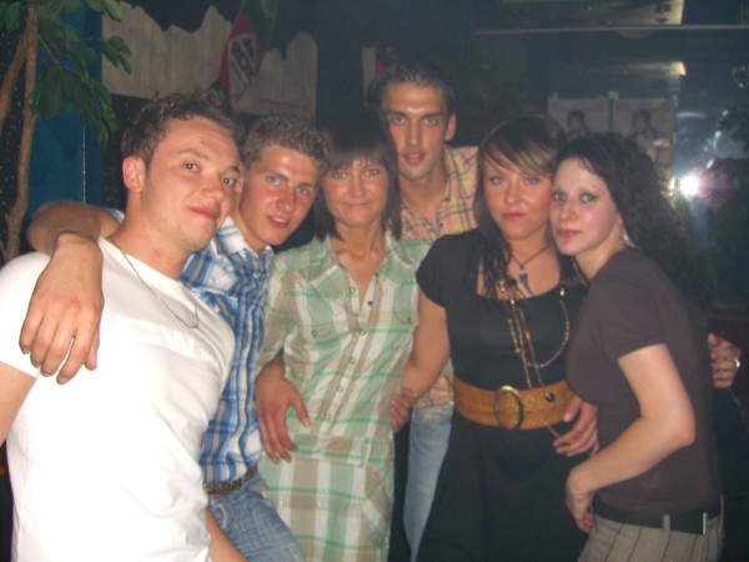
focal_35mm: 38
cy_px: 281
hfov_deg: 49.0
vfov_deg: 37.7
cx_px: 374
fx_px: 822
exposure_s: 1/60
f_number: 2.8
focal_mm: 7.9
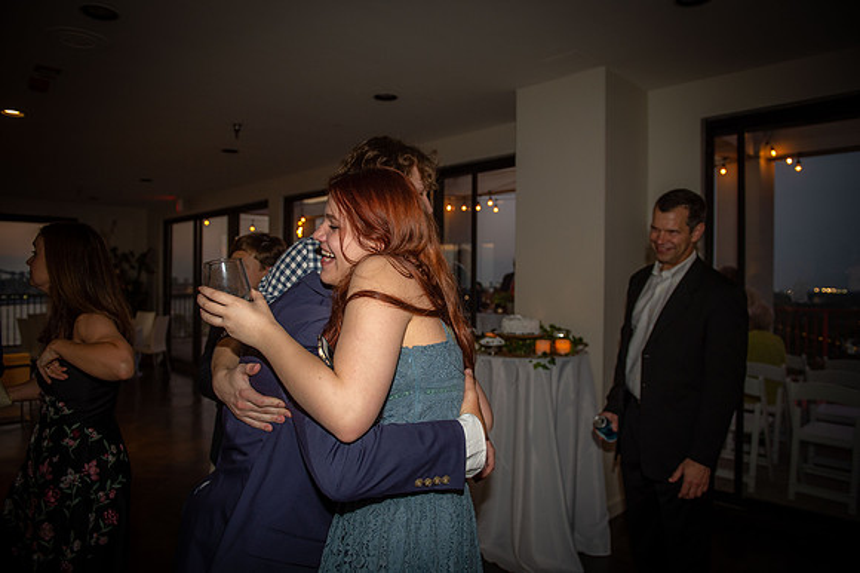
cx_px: 430
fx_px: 573
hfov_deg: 73.8
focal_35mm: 24
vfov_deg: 53.1
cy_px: 286
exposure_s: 1/125
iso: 800
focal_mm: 24
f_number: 3.5
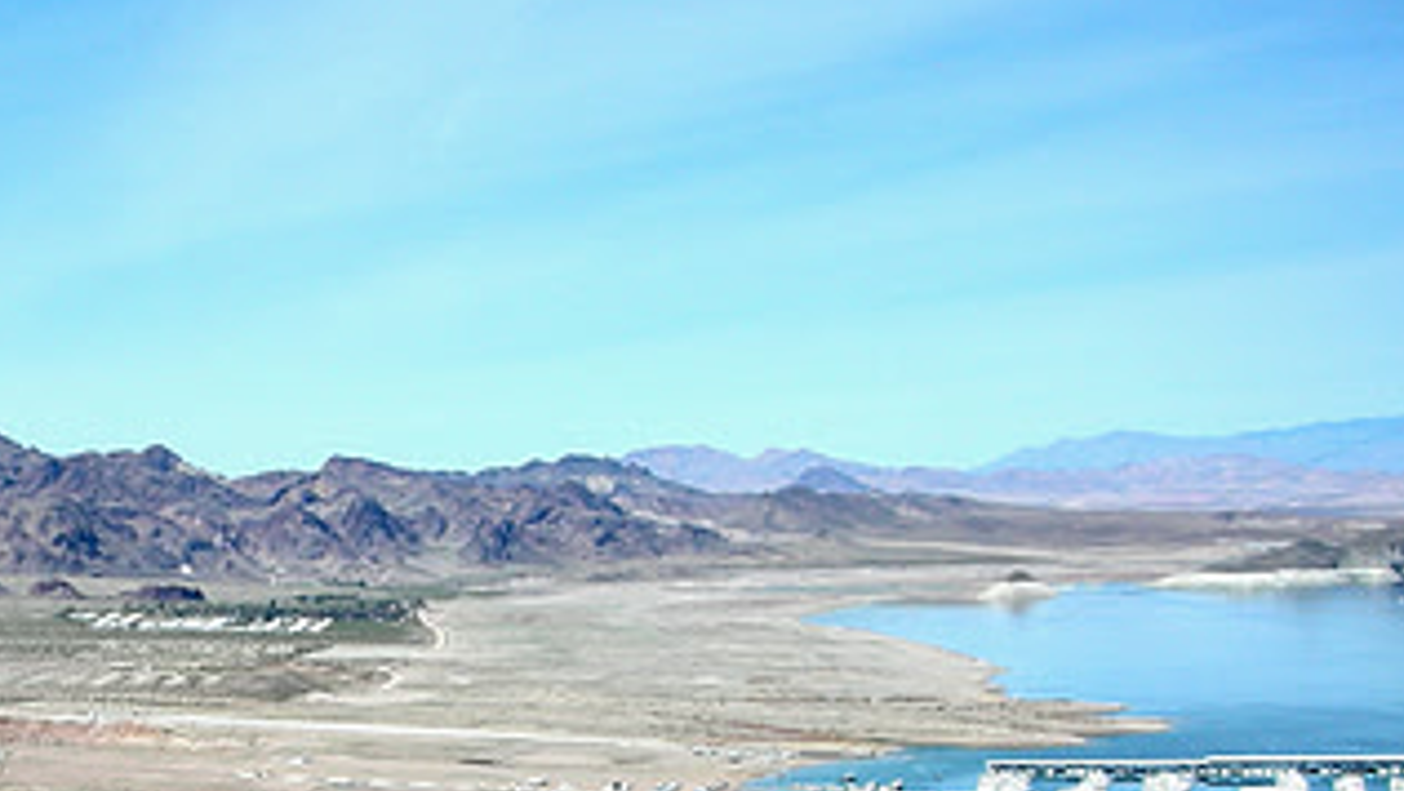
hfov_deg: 28.9
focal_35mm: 70
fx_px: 2607
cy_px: 780
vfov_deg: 16.9
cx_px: 133
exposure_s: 1/105
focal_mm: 5.8
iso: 50
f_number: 8.5
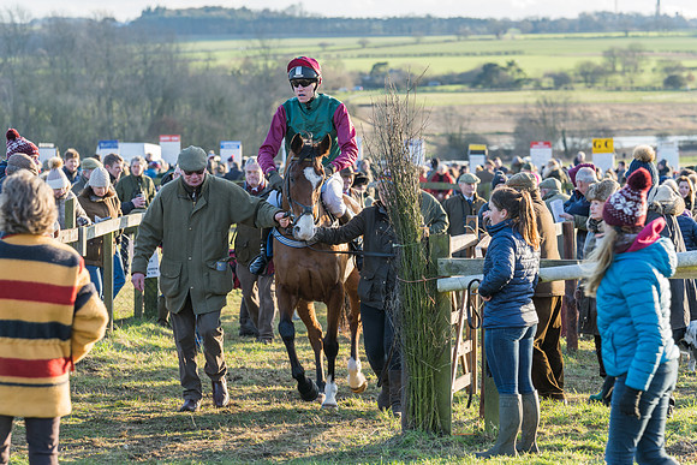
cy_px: 229
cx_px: 332
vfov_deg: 7.7
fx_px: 3466
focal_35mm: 179
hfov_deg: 11.5
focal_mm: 156
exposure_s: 1/125
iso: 200
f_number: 5.6
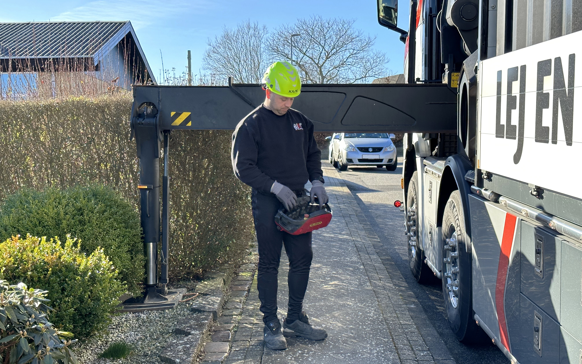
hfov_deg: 39.6
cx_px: 292
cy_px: 200
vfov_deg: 25.3
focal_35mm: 51
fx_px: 809
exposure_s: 1/887
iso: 64
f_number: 1.78
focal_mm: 6.86
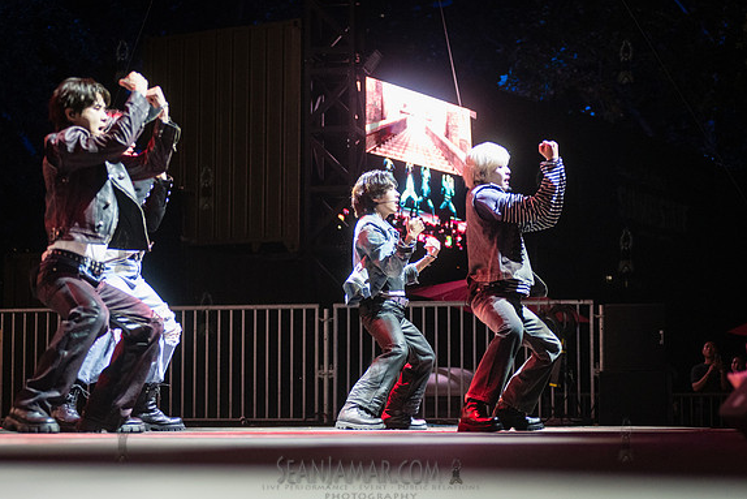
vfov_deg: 15.7
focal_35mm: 87
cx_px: 357
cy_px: 249
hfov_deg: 23.4
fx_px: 1806
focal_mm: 80
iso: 4000
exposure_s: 1/640
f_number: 2.8
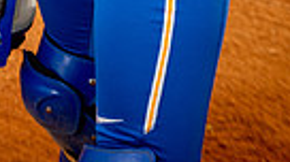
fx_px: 906
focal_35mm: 118
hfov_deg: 18.0
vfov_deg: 8.7
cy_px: -294
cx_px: 43
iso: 200
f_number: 4.5
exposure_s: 1/250
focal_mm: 34
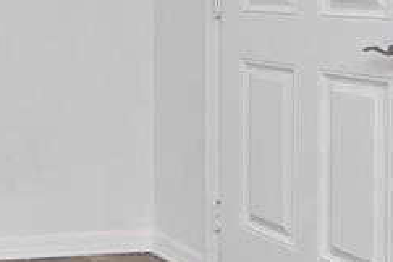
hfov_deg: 21.5
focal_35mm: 82
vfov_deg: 16.2
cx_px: -162
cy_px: -21
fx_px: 896
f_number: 8
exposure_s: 1/200
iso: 500
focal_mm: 13
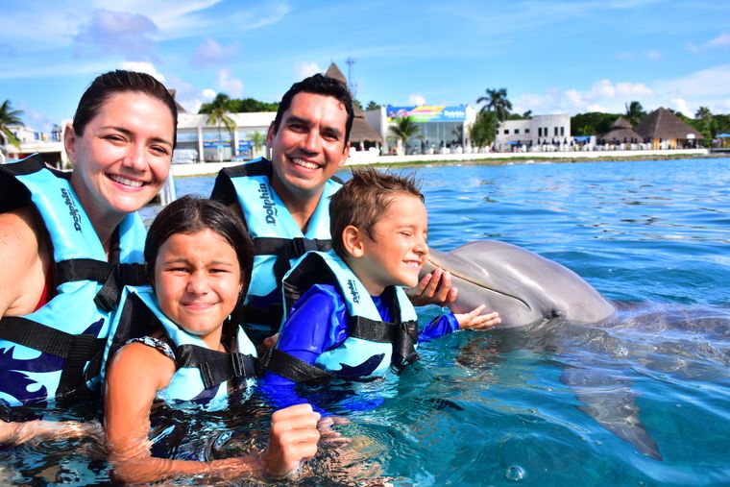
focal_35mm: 30
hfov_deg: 61.9
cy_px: 244
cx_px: 365
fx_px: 608
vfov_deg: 43.6
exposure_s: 1/500
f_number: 7.1
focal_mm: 20
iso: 200
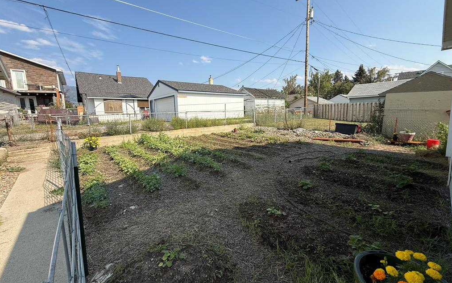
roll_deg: +2.0
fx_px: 185
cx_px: 227
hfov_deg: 101.5
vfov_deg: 74.7
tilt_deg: -6.2
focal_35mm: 15
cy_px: 134
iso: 50
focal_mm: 2.22
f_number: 2.2
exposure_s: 1/1613
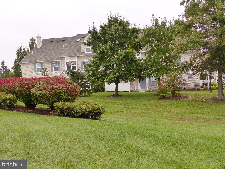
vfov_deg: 35.1
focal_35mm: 41
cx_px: 112
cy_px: 84
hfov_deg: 45.8
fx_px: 266
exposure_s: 1/500
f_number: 2.8
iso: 200
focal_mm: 7.4
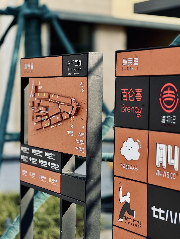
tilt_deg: -1.8
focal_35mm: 82
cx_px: 90
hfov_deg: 18.0
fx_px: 569
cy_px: 121
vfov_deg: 23.8
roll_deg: -1.1
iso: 20
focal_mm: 9
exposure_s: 1/121
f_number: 2.8
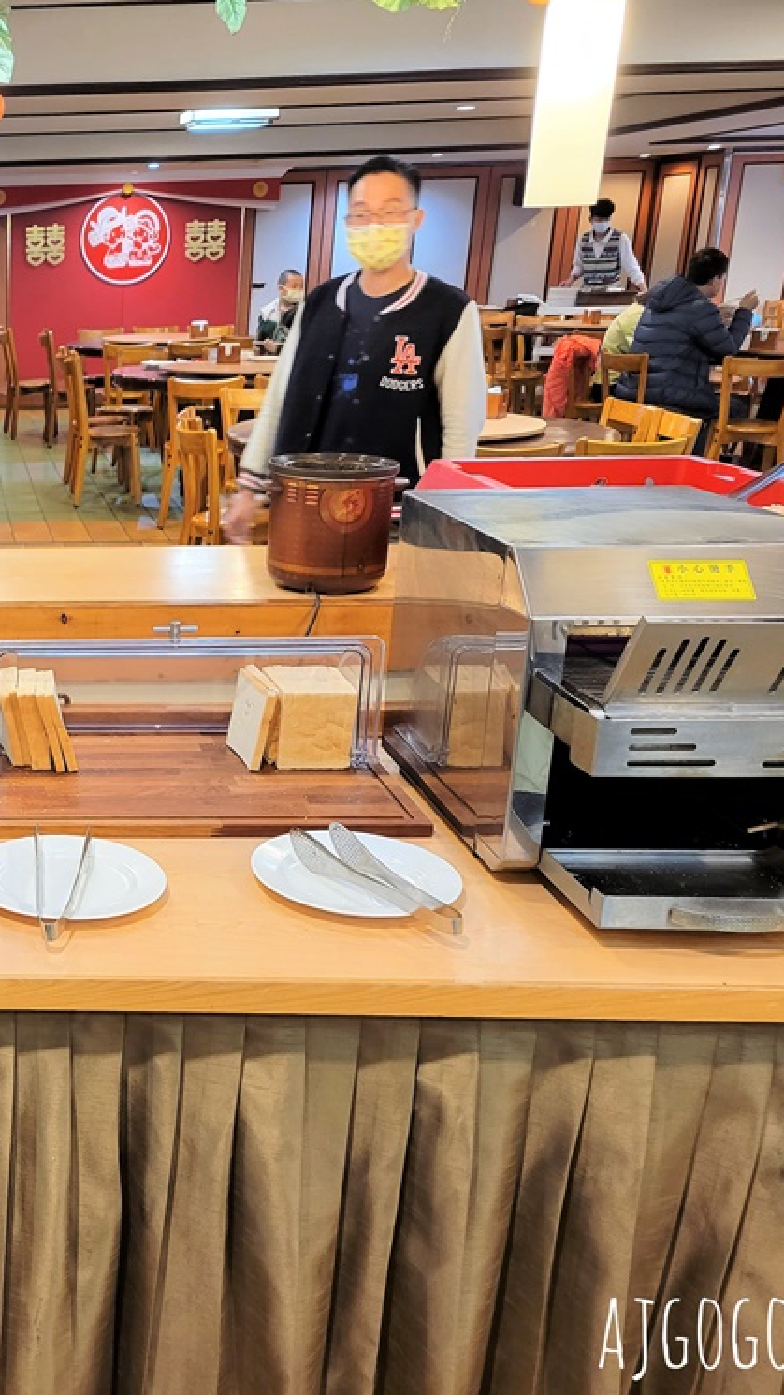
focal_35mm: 38
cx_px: -123
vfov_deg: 52.8
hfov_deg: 27.8
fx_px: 1405
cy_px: 697
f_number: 1.8
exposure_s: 1/39
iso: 250
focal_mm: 5.4
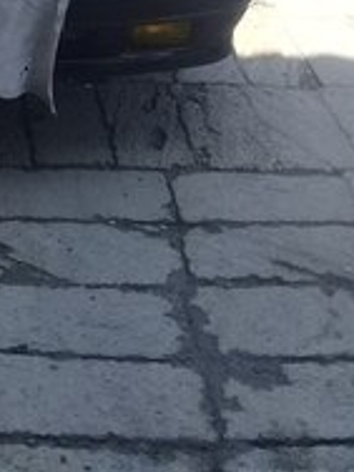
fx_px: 1118
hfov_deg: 17.1
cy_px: -108
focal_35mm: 82
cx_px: -78
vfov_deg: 21.9
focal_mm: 3.3
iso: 50
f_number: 2.2
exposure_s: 1/561
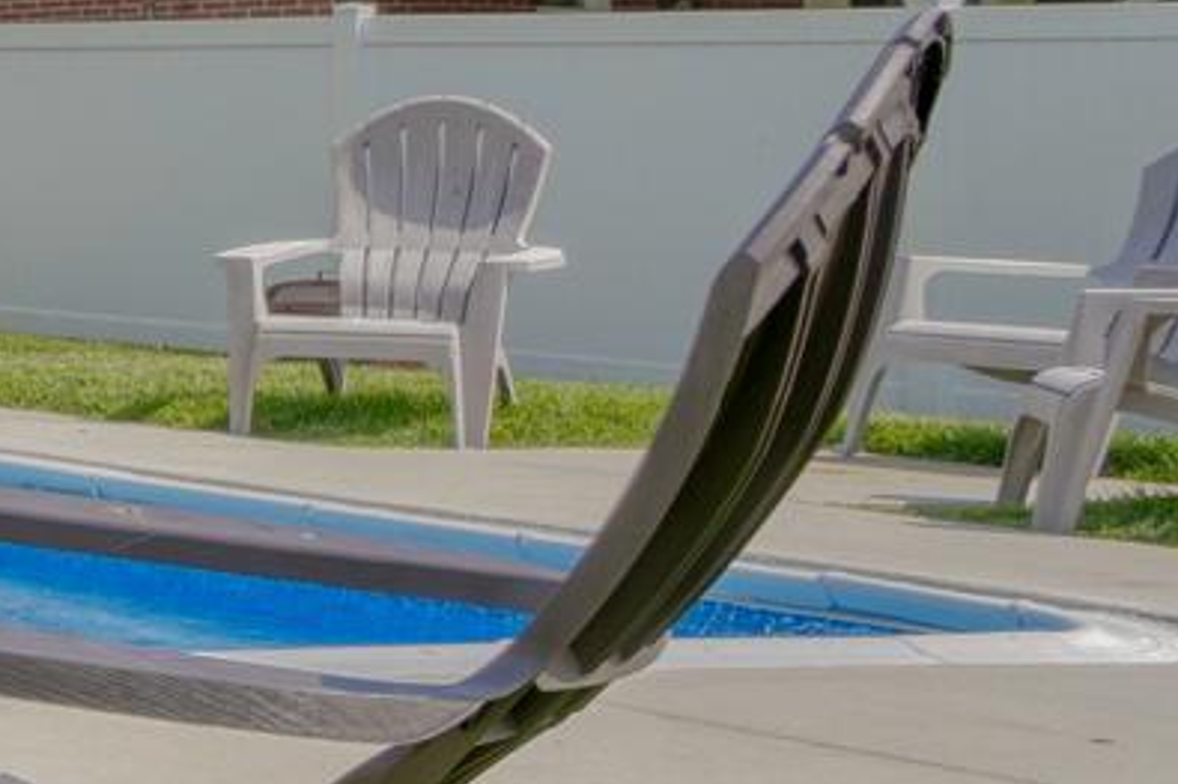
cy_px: 80
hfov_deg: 14.0
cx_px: -1825
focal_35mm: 83
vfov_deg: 16.2
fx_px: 2715
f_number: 7.1
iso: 640
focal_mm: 16
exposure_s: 1/80
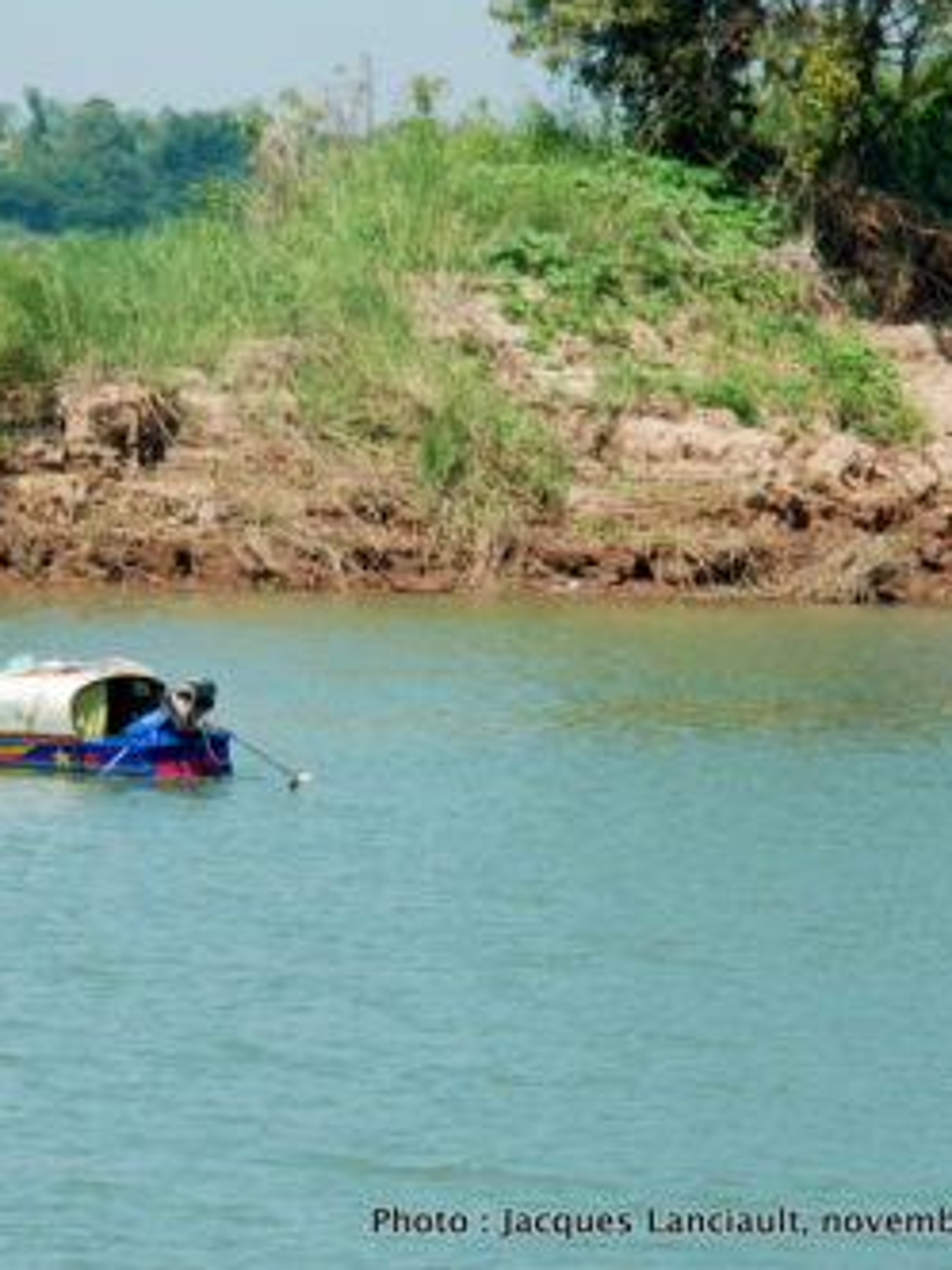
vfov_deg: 6.7
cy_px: 637
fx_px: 10771
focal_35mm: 294
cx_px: 184
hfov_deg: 5.1
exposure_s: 1/50
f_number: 18
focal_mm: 135
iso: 100
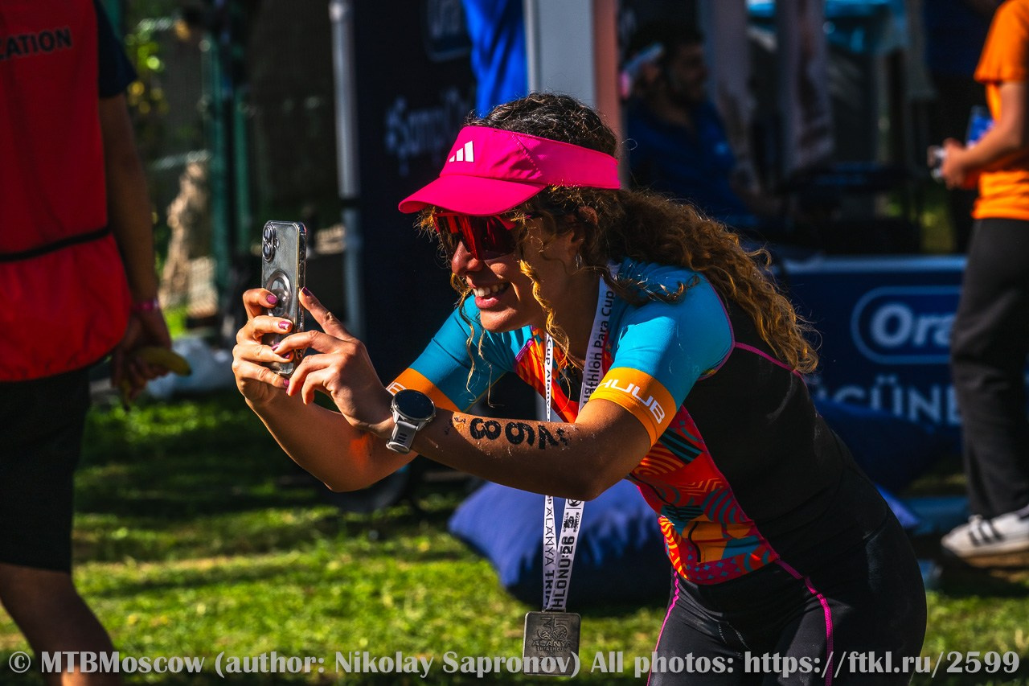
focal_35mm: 200
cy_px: 343
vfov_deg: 6.9
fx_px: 5716
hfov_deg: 10.3
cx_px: 514
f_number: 10
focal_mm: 200
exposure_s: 1/1000
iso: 320
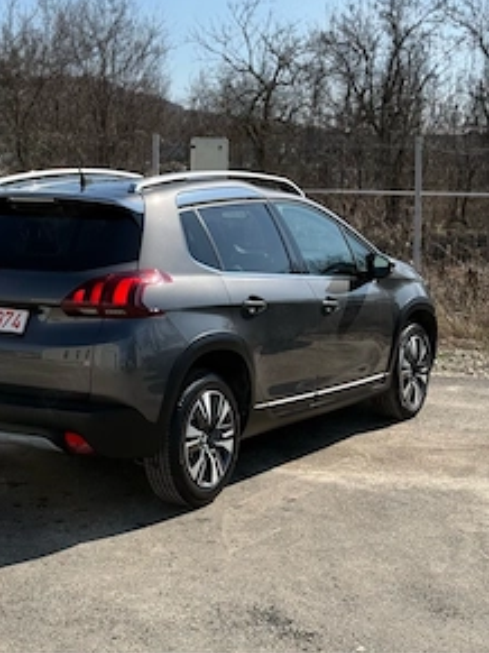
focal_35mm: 66
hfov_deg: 22.1
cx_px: 155
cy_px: 206
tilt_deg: -2.6
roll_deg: -0.2
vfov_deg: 29.2
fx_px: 1244
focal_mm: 6.76
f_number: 1.78
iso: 64
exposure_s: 1/5587
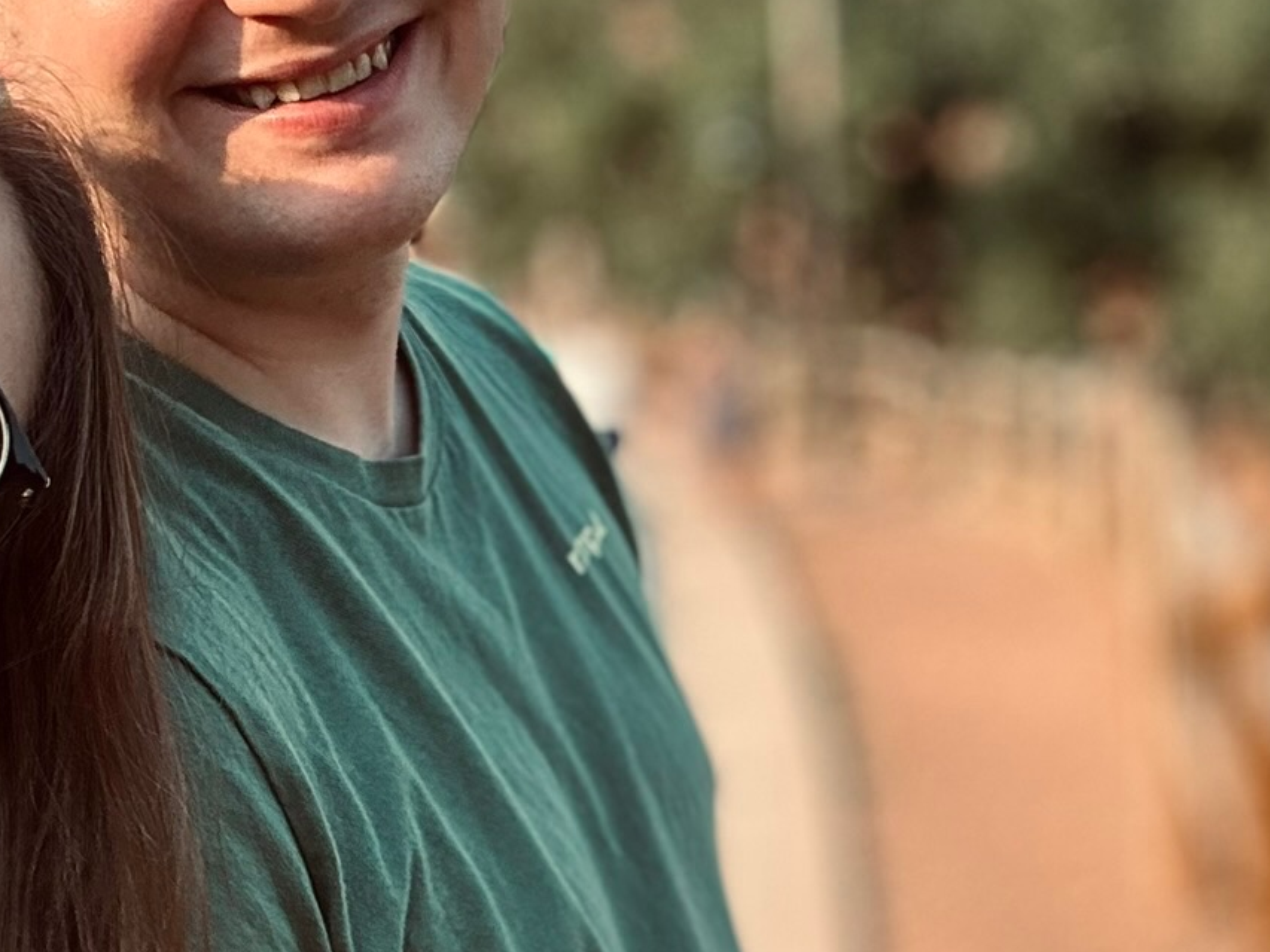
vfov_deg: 20.4
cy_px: 434
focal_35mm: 72
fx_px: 2642
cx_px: 481
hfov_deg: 26.9
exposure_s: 1/407
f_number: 1.9
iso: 25
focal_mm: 2.69
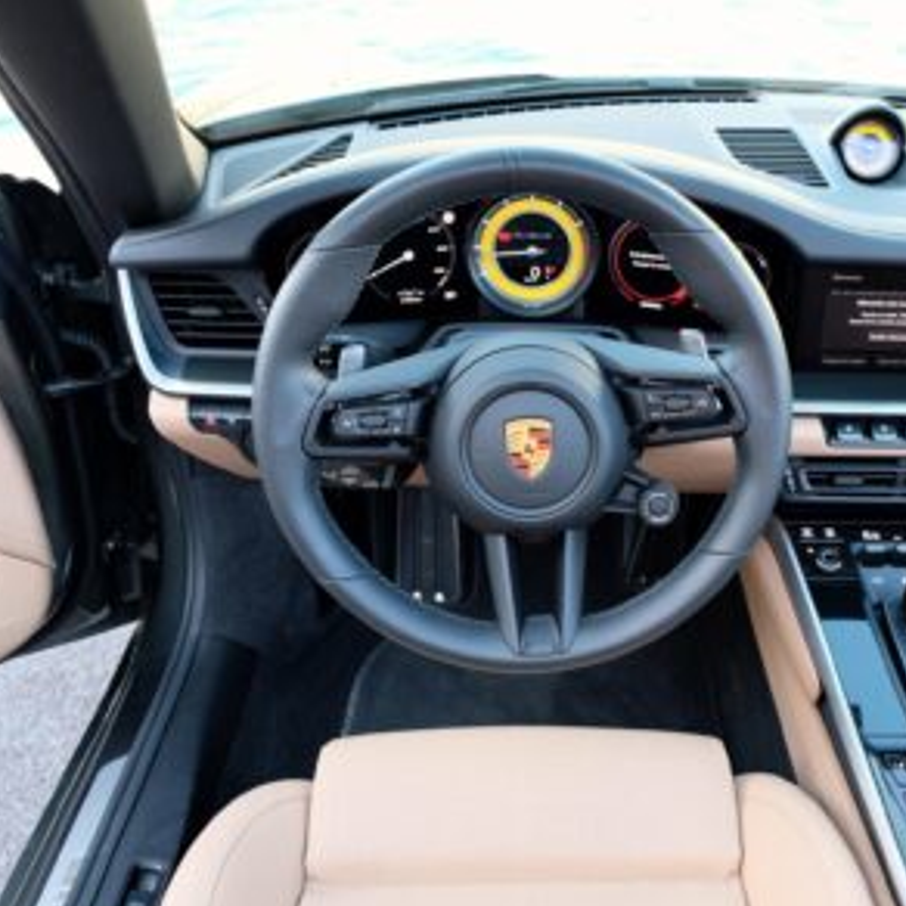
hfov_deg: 47.4
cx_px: 627
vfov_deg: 48.4
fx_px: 1007
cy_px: 462
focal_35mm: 34
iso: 640
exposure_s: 1/60
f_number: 4
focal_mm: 17.6
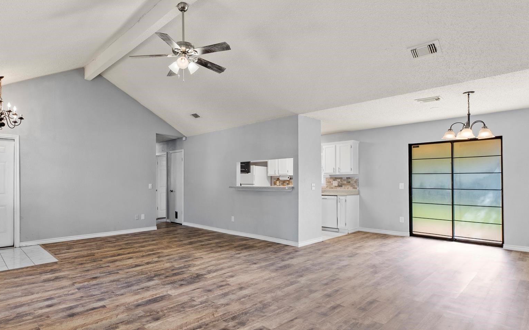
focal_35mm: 19
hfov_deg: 87.4
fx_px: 274
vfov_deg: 62.2
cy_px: 173
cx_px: 227
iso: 800
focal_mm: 14
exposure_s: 1/8
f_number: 8
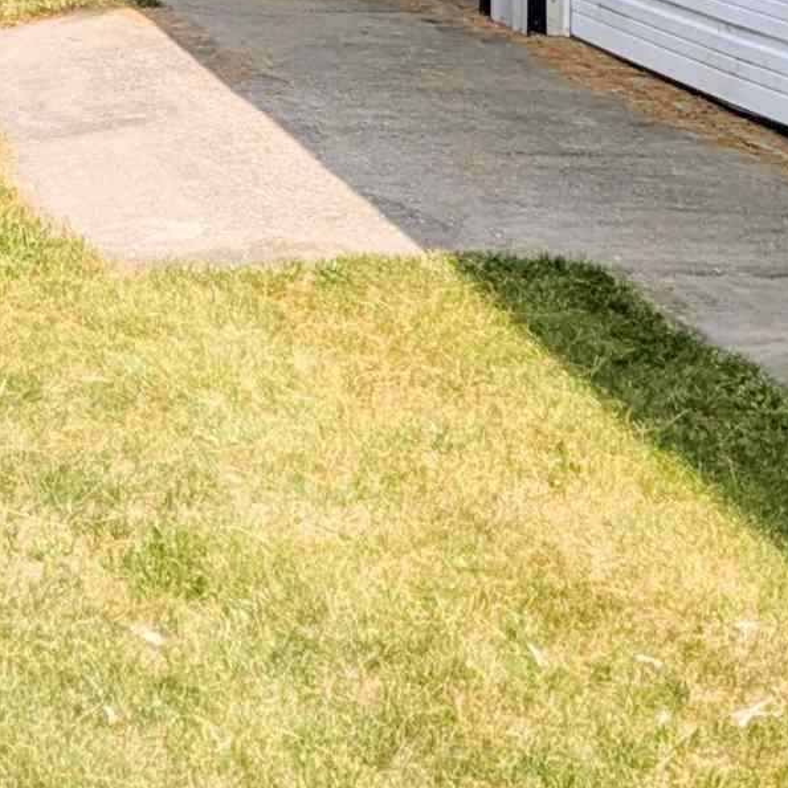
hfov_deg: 13.9
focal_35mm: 114
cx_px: -556
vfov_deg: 14.0
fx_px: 2936
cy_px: -503
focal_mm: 5.43
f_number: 1.89
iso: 42
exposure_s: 1/1481
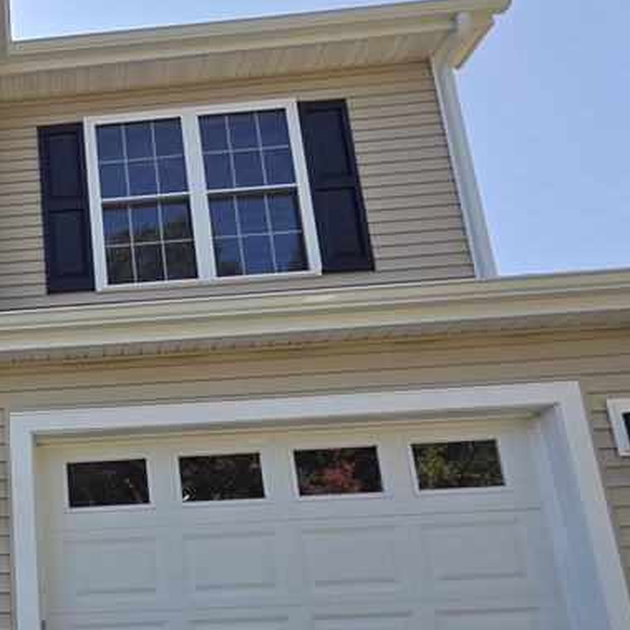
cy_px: 474
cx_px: -3
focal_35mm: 31
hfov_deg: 44.5
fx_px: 638
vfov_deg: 50.3
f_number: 2.2
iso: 50
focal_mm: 2.2
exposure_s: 1/1055
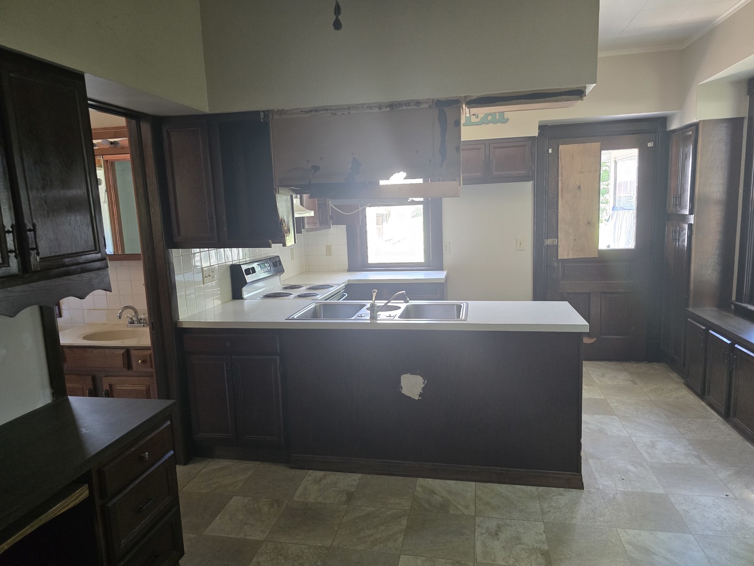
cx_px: 377
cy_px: 283
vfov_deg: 58.9
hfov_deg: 73.9
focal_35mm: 23
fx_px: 501
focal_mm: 6.3
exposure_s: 1/120
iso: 800
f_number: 1.7
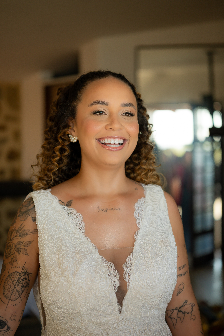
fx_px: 784
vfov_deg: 24.2
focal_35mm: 84
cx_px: 112
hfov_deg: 16.3
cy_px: 168
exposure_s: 1/200
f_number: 1.7
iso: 100
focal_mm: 56
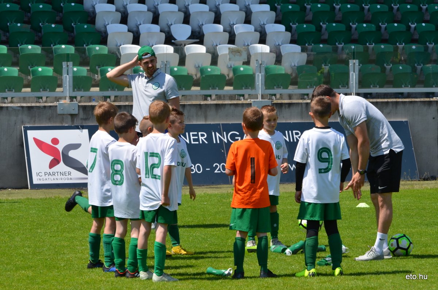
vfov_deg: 7.9
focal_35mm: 174
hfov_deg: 11.8
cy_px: 145
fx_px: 2113
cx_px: 219
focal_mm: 116
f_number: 10
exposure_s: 1/400
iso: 200
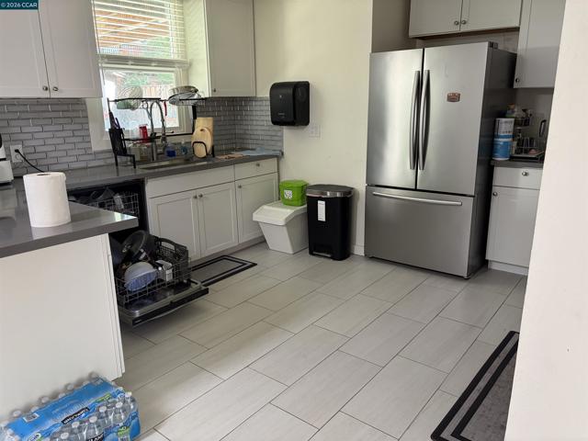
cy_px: 220
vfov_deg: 53.1
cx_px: 294
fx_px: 442
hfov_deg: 67.3
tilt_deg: -13.7
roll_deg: +0.7
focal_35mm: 26
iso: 200
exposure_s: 1/60
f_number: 1.6
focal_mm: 5.96
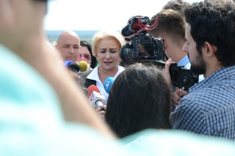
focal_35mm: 75
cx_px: 118
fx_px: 489
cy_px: 78
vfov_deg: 18.1
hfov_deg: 27.0
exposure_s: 1/250
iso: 100
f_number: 5
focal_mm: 50
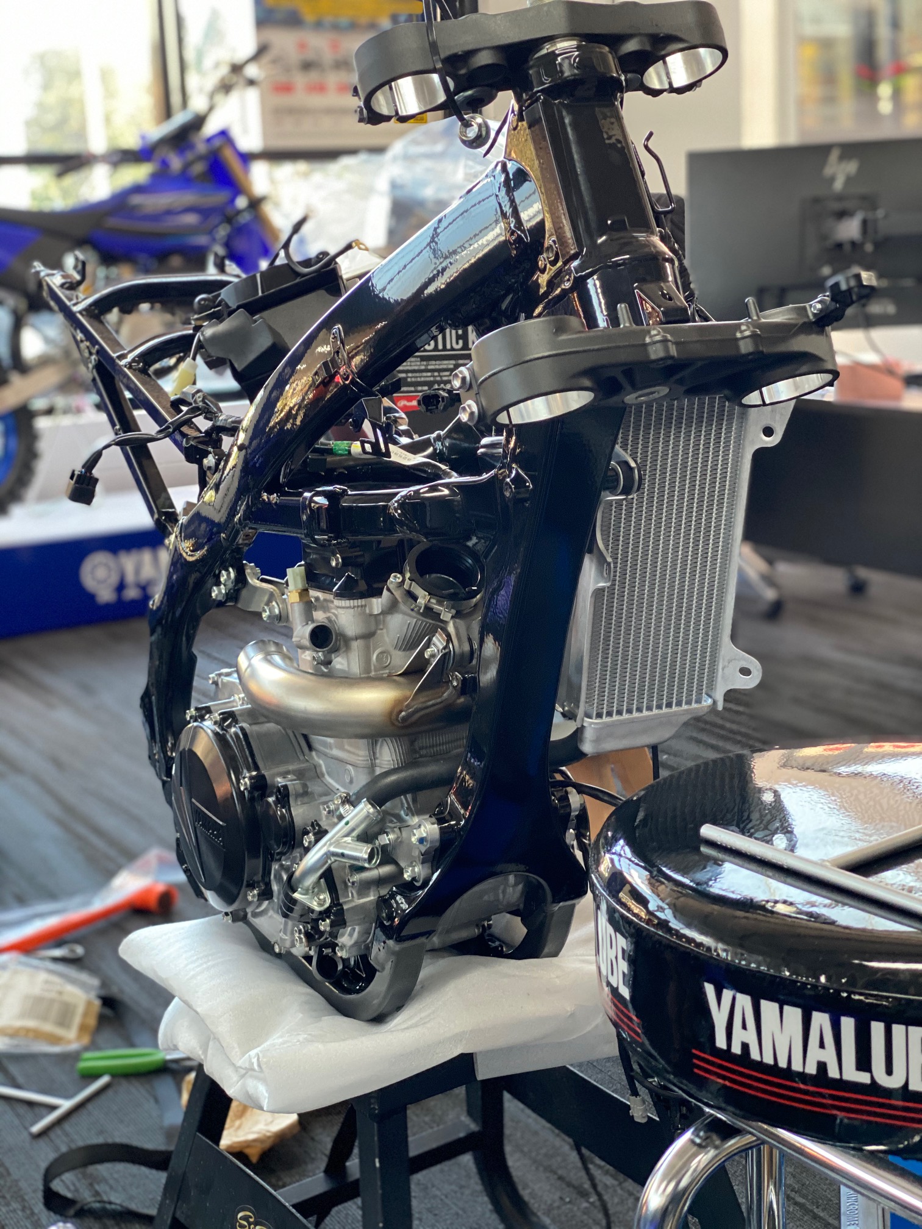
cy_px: 614
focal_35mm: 52
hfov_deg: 28.0
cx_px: 461
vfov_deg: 36.8
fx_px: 1847
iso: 250
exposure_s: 1/68
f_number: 2
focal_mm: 6
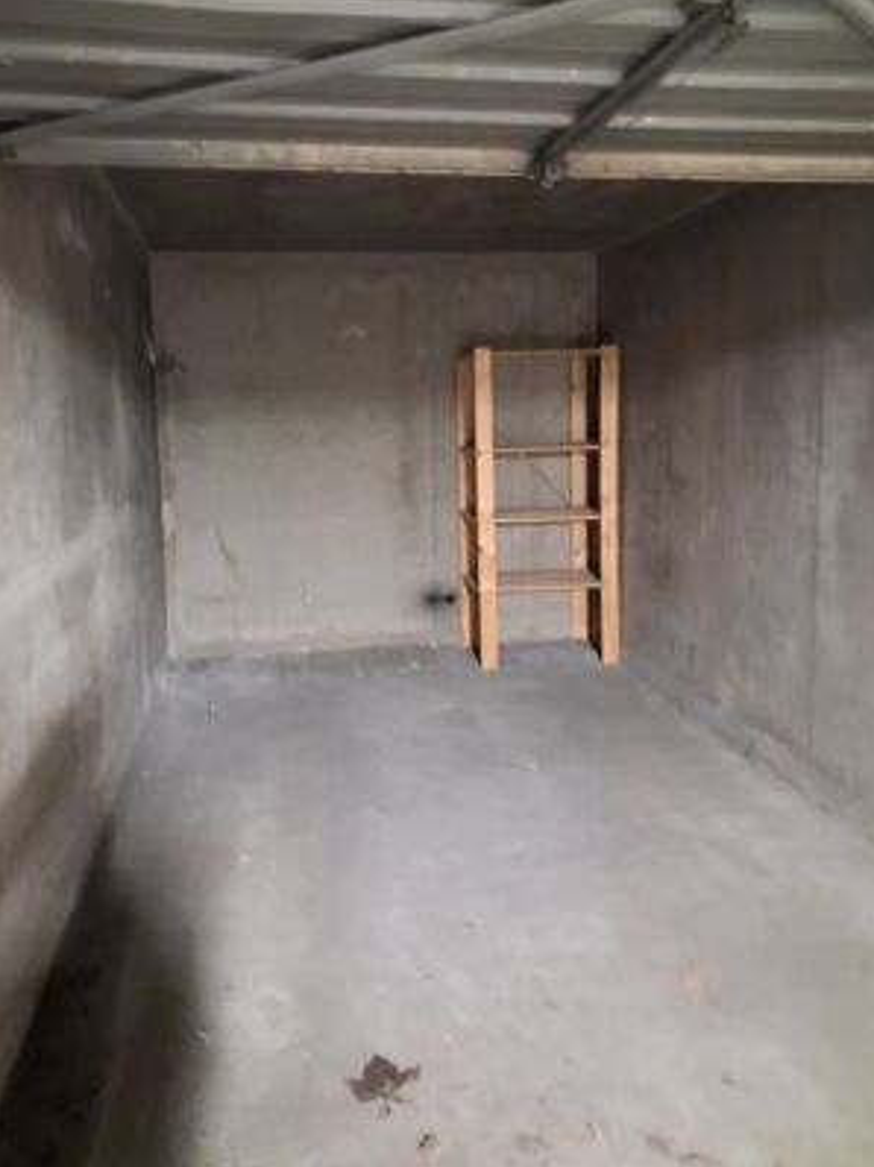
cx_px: 416
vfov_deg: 61.7
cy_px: 553
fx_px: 977
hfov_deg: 48.2
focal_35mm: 29
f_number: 1.8
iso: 2000
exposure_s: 1/7
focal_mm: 4
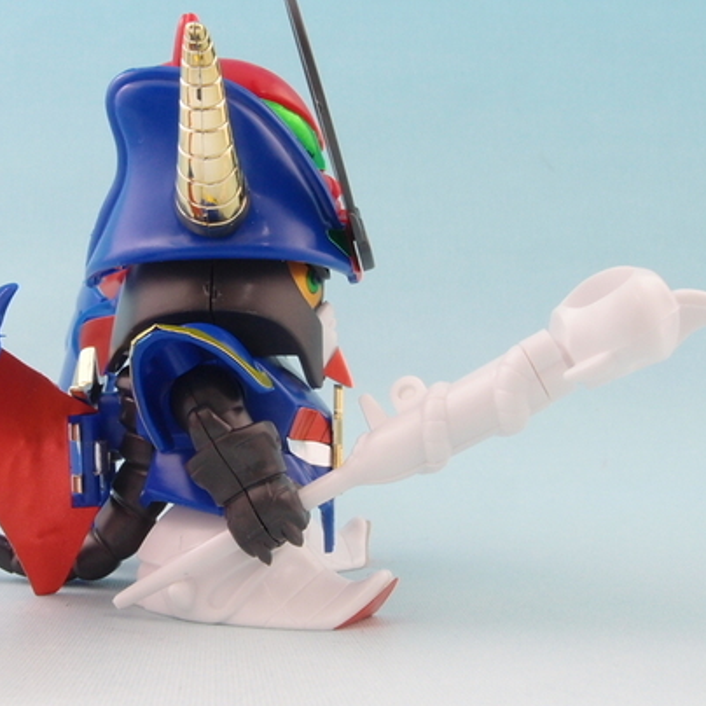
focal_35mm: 56
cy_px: 341
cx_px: 164
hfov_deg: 30.0
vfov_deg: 30.6
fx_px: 1292
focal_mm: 6.87
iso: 100
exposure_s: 1
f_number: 8
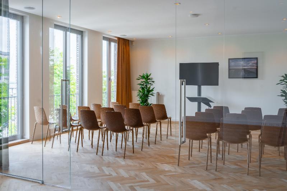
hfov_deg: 51.4
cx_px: 144
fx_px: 298
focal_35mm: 37
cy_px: 96
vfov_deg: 35.6
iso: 100
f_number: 7.1
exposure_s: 1/60
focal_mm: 37.4
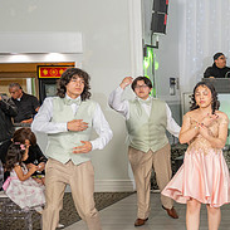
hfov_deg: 19.2
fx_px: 609
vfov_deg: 21.3
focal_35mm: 81
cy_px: 143
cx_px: 327
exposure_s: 1/160
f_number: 3.5
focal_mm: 28
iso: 500
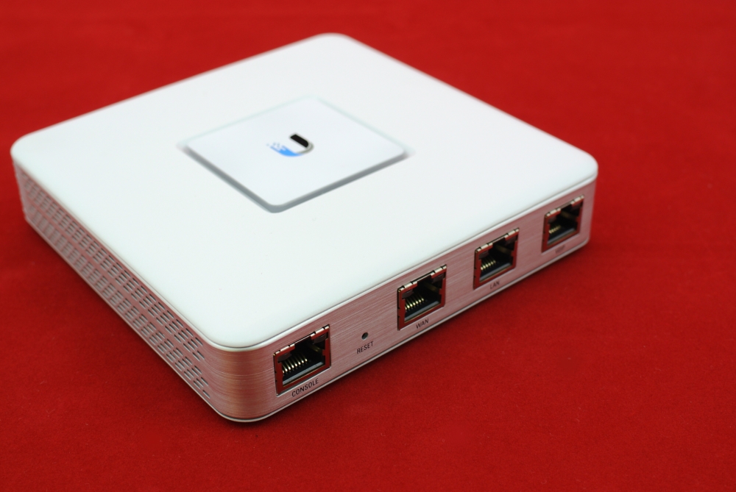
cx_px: 368
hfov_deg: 40.3
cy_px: 246
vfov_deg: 27.6
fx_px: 1003
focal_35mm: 49
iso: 100
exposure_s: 1/4
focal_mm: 18.5
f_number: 4
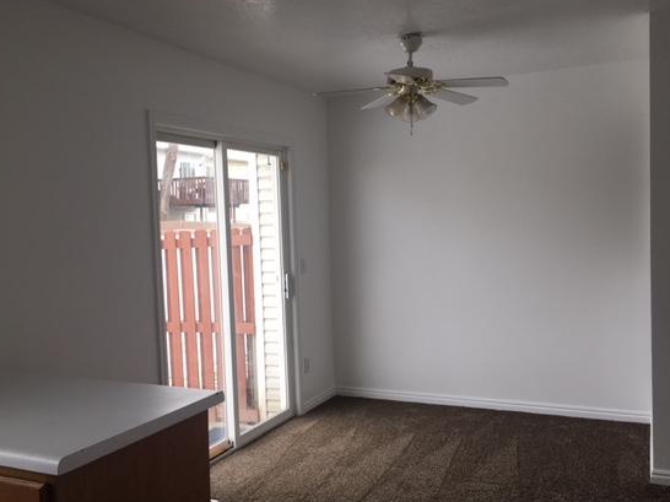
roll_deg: +2.4
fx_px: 658
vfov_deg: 41.8
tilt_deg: -3.2
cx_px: 344
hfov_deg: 54.0
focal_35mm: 34
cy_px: 259
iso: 25
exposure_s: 1/120
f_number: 2.2
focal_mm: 4.15
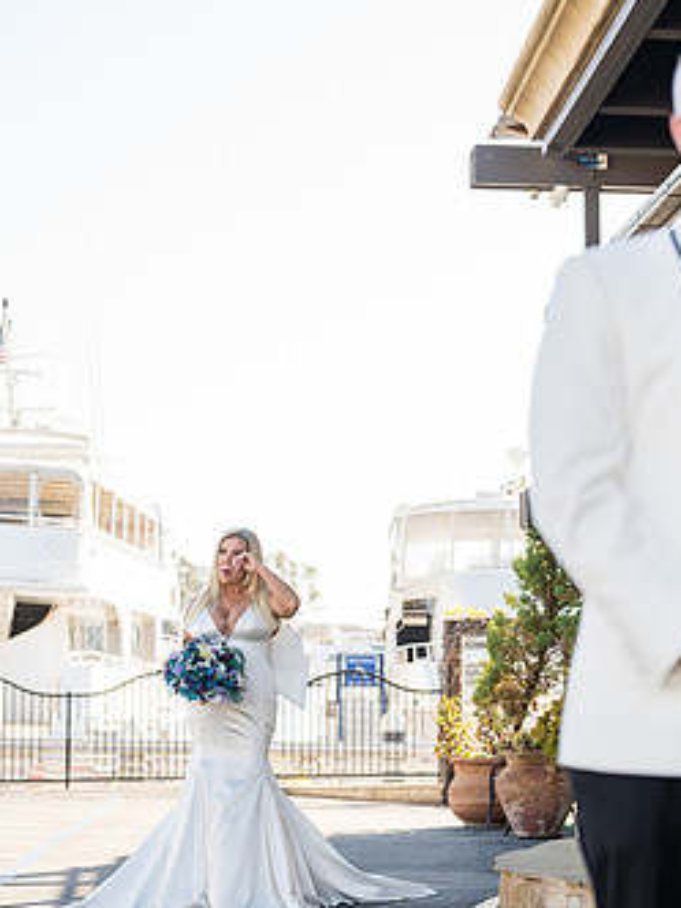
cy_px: 499
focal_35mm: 84
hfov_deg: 17.3
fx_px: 2203
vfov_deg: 23.3
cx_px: 613
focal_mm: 50
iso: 125
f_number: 2.8
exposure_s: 1/500
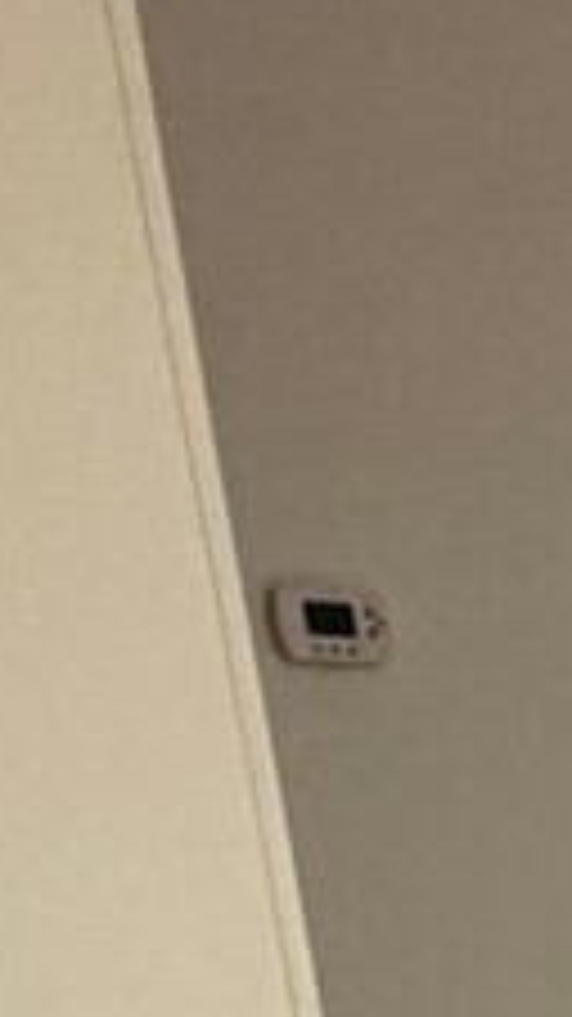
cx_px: 1770
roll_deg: -0.2
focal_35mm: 108
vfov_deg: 15.2
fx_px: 2914
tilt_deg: -24.3
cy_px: 2138
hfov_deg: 8.9
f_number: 2.2
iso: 400
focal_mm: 2.22
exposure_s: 1/60
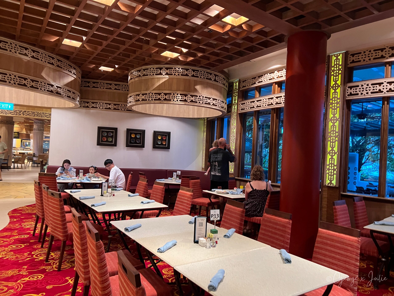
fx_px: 296
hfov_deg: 67.3
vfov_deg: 53.1
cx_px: 197
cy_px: 148
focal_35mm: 26
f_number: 1.5
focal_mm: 5.7
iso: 320
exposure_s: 1/50
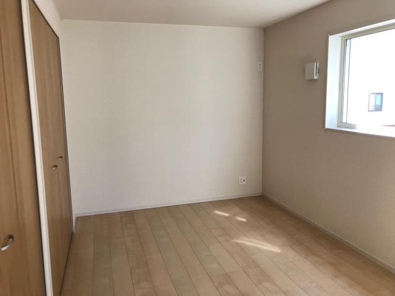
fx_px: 320
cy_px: 148
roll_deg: +0.1
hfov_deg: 63.4
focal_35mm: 28
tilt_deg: -7.8
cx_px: 198
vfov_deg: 49.7
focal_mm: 3.99
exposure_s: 1/120
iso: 32
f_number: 1.8
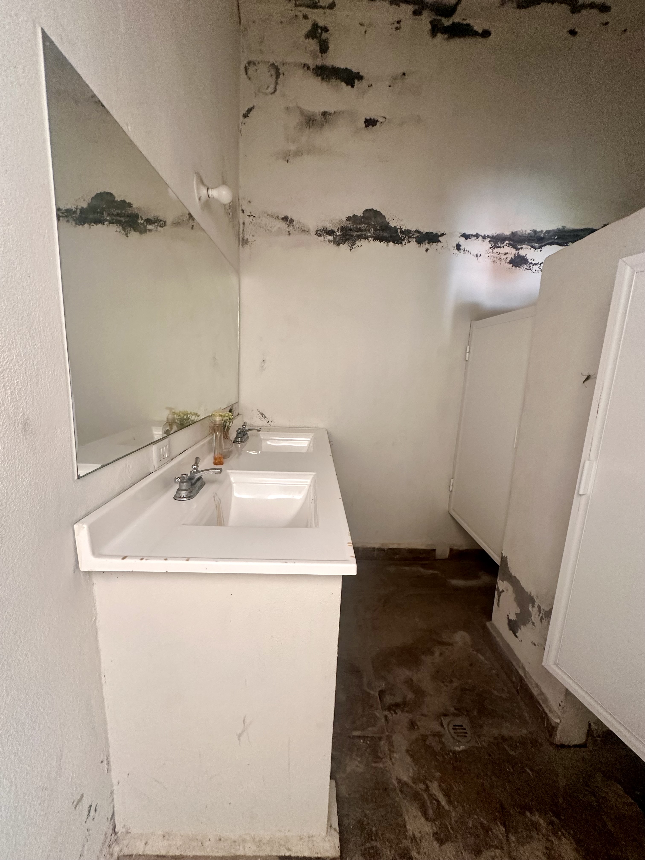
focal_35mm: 14
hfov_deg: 85.7
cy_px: 430
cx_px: 322
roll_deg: -3.4
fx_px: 348
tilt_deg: -10.6
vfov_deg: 102.1
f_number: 2.2
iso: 320
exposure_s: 1/82
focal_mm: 2.22
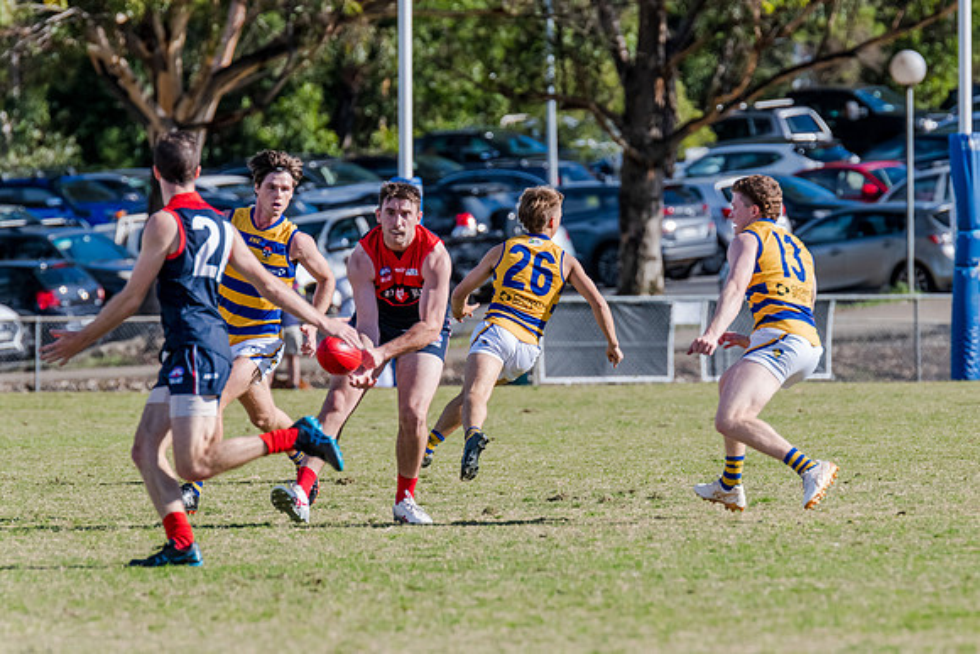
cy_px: 314
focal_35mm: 489
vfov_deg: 2.8
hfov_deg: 4.2
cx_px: 565
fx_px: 13301
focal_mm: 420
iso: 800
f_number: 8
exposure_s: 1/1600
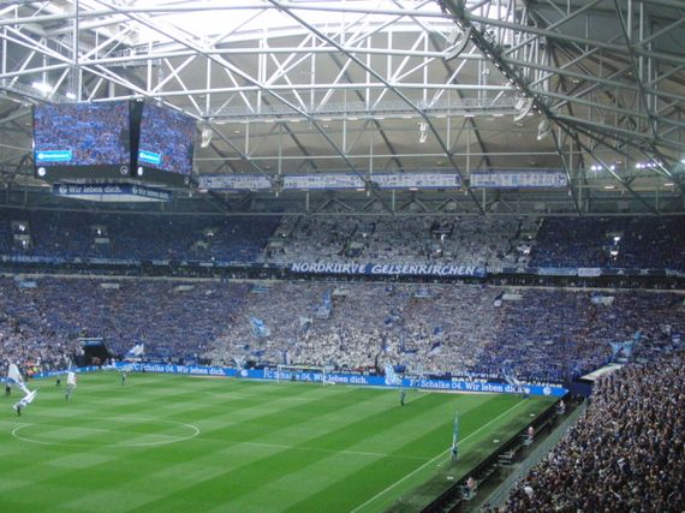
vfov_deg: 28.5
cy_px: 256
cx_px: 342
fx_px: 1009
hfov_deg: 37.5
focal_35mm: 51
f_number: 3.8
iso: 640
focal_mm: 8.86
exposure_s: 1/500
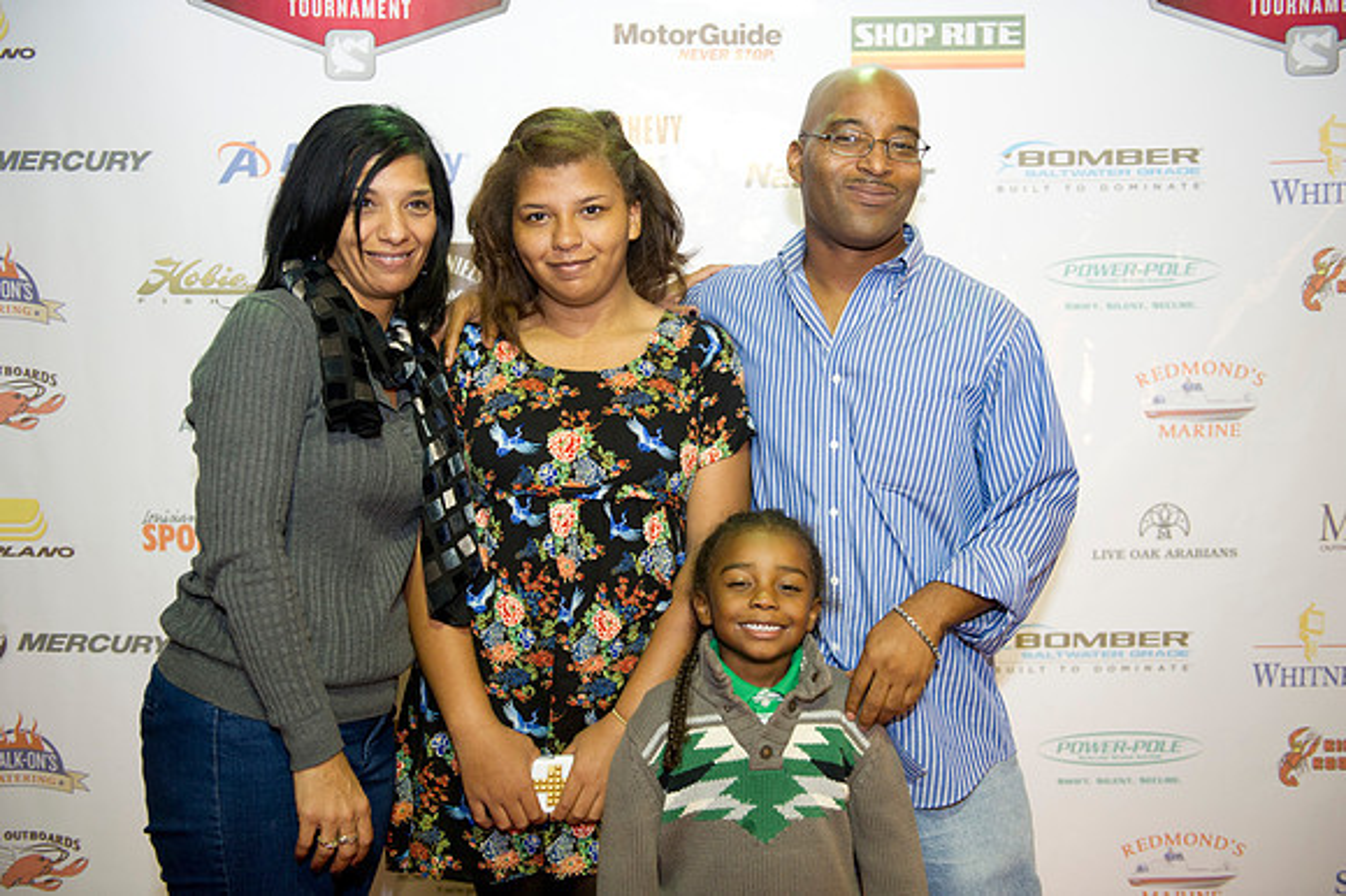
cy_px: 448
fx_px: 1420
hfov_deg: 50.7
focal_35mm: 38
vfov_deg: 35.0
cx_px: 673
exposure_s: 1/60
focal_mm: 38
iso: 1250
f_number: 2.8
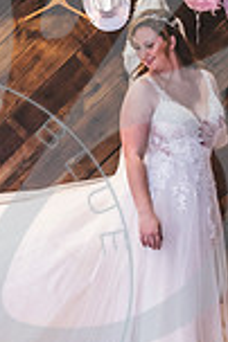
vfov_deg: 28.3
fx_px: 676
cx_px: 25
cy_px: 108
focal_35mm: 71
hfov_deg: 18.8
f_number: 2.8
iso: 2500
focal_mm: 24
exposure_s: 1/125
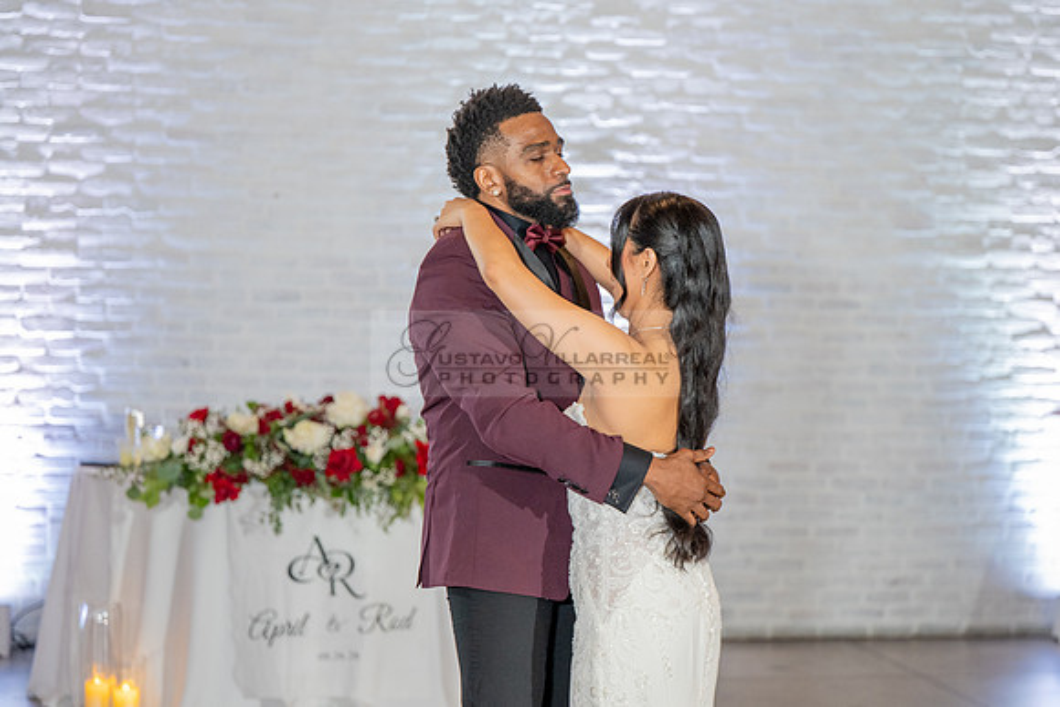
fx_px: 2386
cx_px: 593
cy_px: 384
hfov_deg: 25.0
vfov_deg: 16.9
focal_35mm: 81
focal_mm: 70
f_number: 2.8
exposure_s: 1/125
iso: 1600
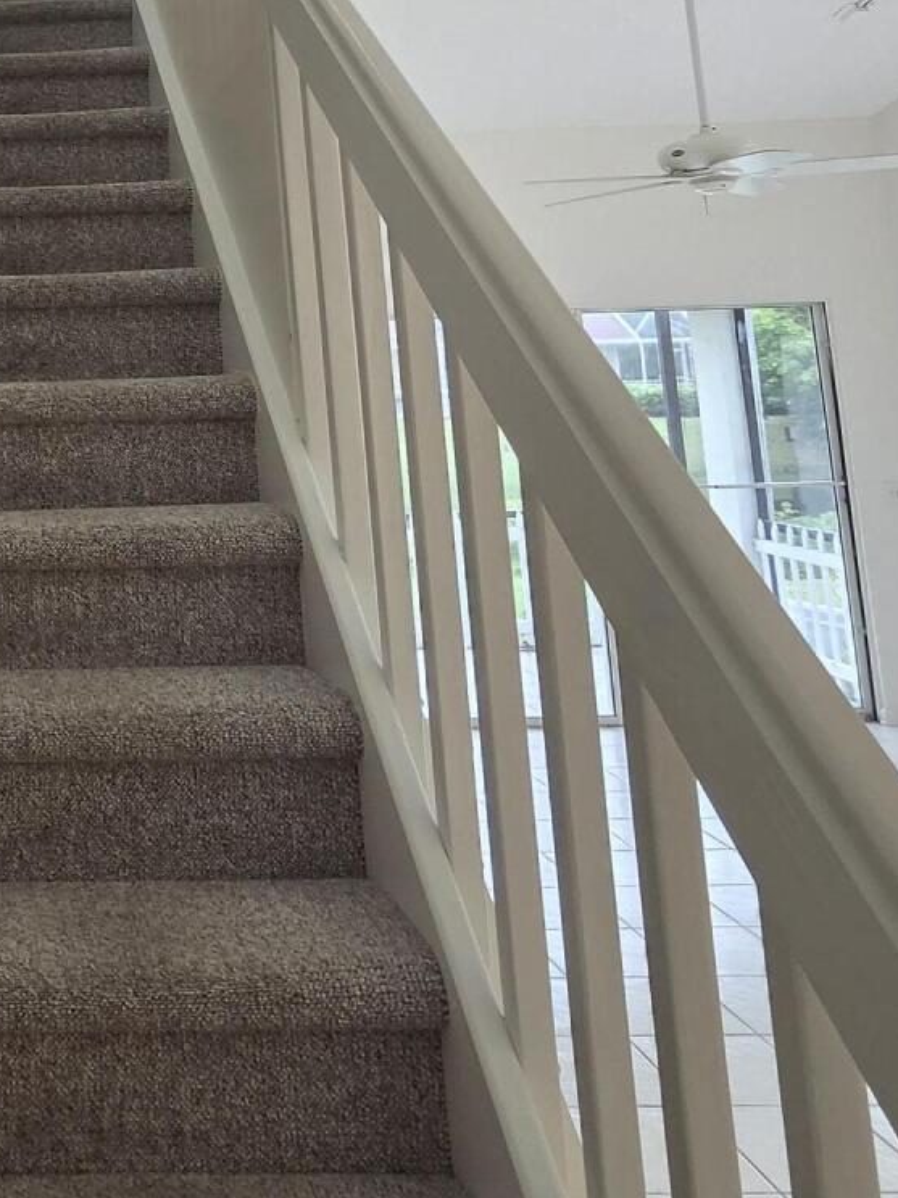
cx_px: -103
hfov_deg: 34.7
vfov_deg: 48.7
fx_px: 1211
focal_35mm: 35
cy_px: 192
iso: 200
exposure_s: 1/120
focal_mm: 2.2
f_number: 2.2
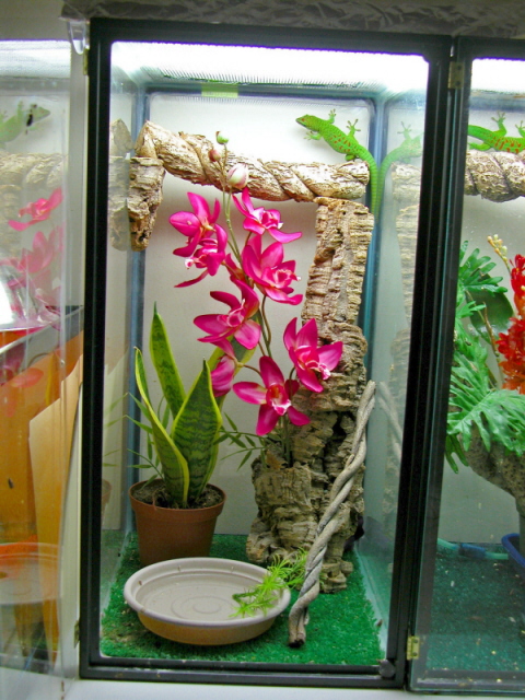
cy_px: 350
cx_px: 262
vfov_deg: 41.2
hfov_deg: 31.5
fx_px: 930
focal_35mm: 46
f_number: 3
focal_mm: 11.6
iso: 100
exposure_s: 1/18.5
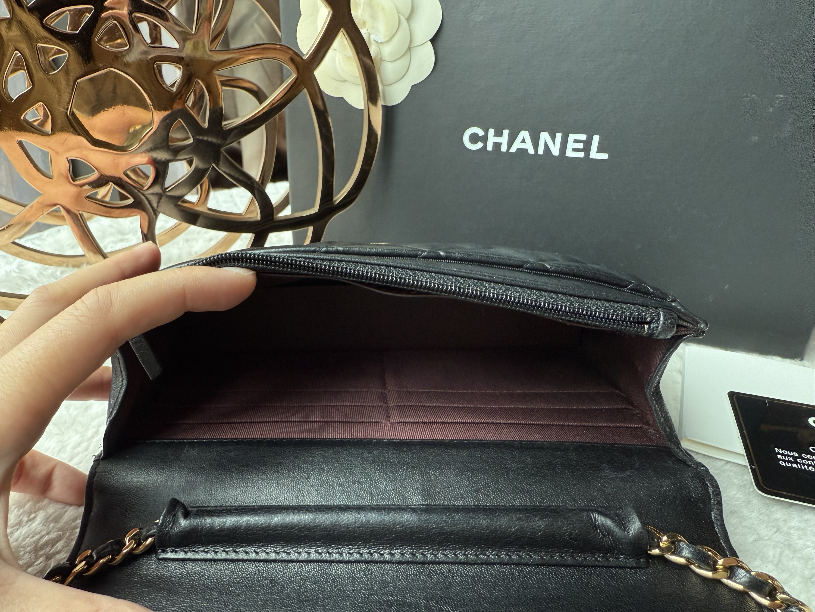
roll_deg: +0.0
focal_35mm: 24
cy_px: 306
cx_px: 408
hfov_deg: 71.6
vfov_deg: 56.8
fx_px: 565
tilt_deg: -26.9
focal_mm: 2.22
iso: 100
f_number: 2.2
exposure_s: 1/99
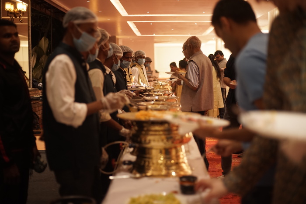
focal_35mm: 50
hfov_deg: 39.6
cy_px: 102
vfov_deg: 27.0
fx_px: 425
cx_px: 153
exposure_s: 1/100
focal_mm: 50
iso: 800
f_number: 1.8
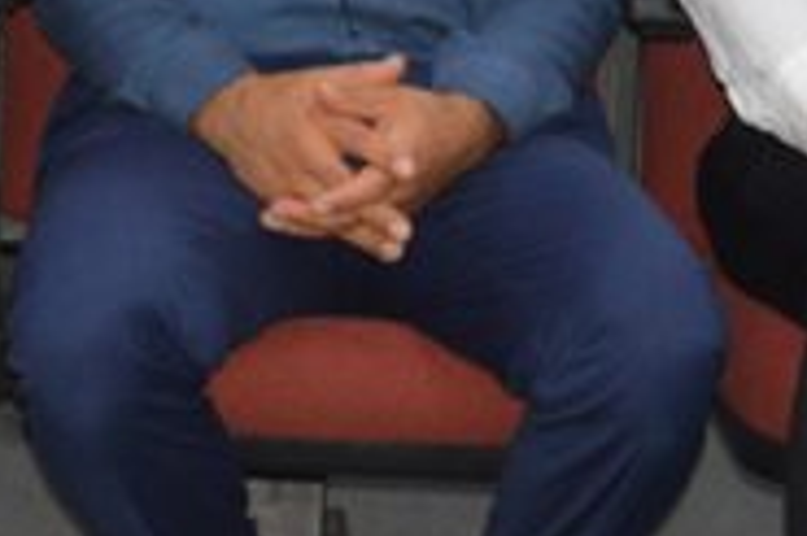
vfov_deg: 6.1
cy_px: -357
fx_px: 4972
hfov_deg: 9.1
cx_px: -253
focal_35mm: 222
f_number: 3.8
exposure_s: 1/60
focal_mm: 20
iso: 500
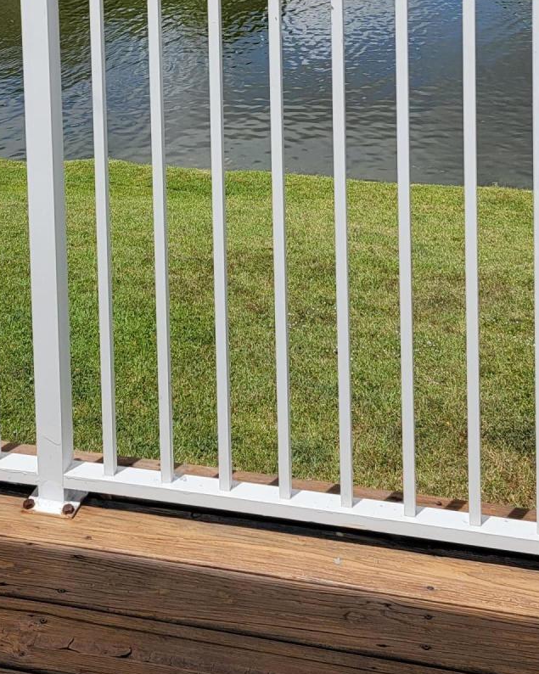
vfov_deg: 28.3
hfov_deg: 25.8
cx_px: 263
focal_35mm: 59
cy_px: -110
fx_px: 1177
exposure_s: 1/1444
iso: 16
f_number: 1.8
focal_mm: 6.7
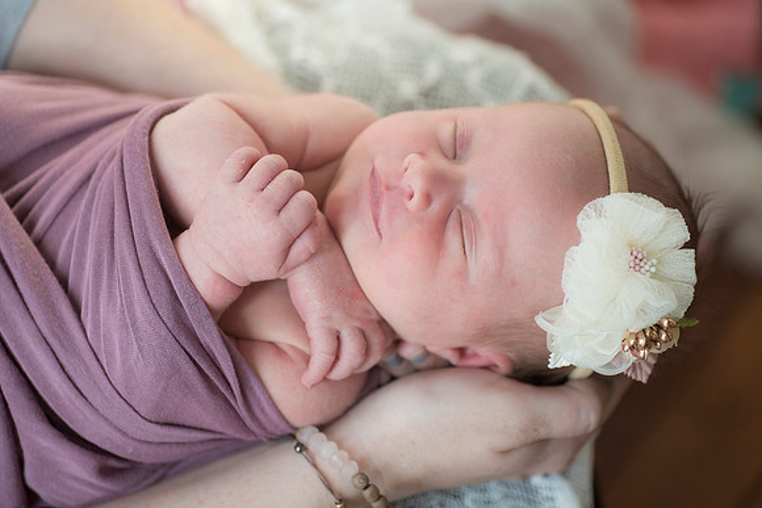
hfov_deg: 22.6
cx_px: 381
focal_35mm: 90
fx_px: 1905
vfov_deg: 15.2
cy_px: 254
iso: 640
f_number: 3.2
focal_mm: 90
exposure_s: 1/200
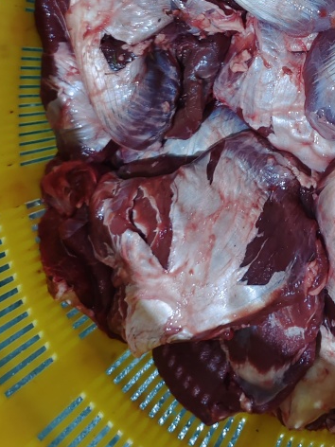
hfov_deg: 26.2
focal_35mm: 52
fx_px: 671
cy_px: -2
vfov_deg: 33.6
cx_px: 356
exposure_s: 1/33.3
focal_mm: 6.51
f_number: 1.57
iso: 870
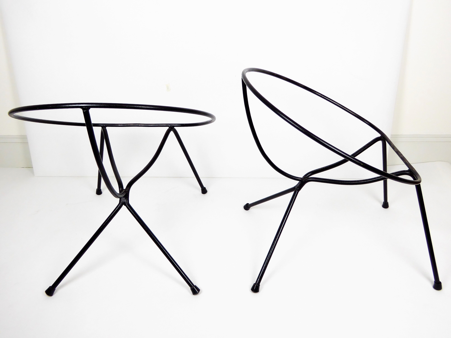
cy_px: 169
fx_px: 404
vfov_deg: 45.4
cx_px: 226
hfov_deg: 58.4
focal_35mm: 31
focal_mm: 5.4
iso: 320
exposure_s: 1/60
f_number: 4
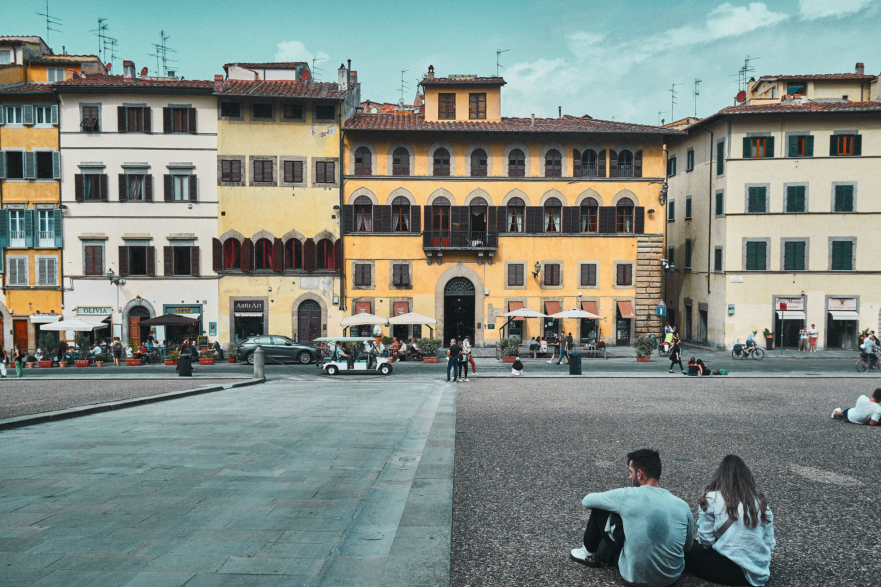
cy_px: 294
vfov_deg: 42.3
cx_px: 440
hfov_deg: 60.3
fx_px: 759
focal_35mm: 31
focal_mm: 20.9
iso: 200
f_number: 5
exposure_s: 1/550
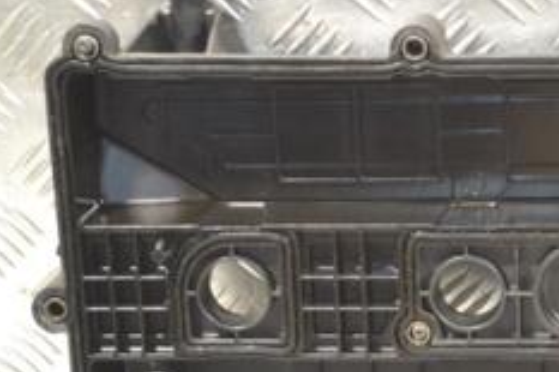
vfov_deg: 9.9
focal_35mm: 139
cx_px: 631
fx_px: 2157
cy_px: 230
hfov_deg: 14.4
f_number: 5
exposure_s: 1/125
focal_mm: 36
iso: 3200
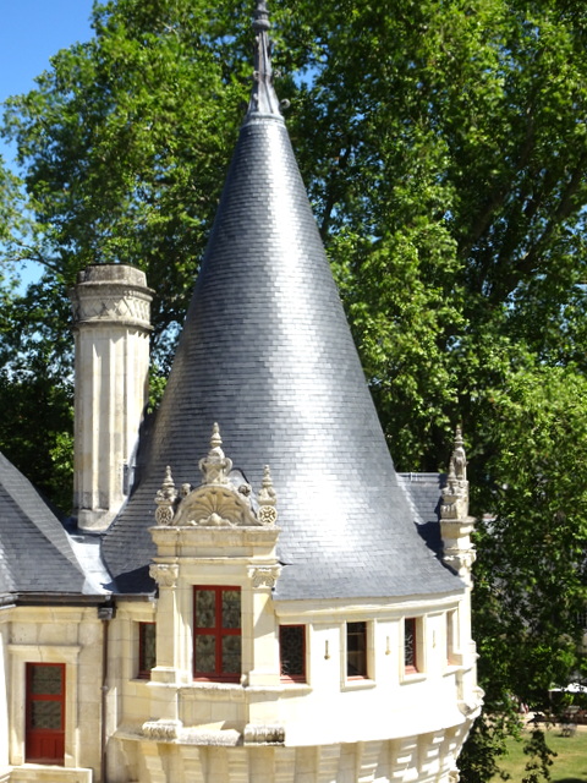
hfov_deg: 25.2
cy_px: 392
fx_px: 1311
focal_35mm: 58
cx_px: 294
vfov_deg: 33.2
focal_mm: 9.87
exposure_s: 1/500
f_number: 4.5
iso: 80
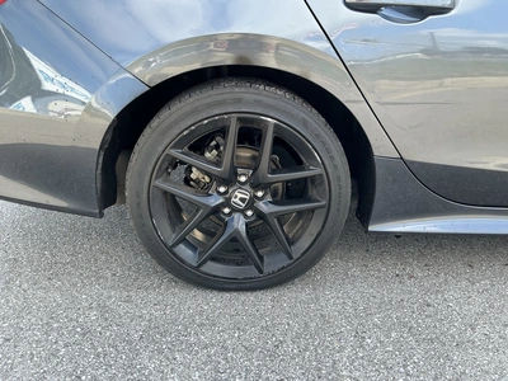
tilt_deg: -19.6
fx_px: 411
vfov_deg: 49.7
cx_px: 254
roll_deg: -0.4
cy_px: 190
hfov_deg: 63.4
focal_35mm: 28
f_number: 1.8
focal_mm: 3
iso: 25
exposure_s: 1/221
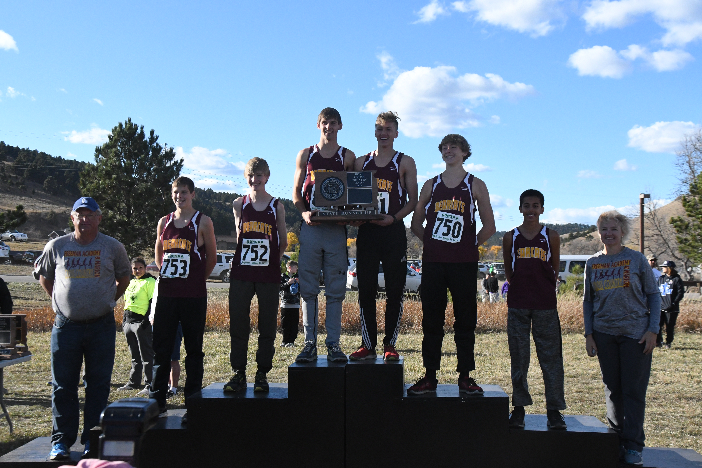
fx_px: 877
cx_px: 351
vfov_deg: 29.9
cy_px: 234
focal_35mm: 45
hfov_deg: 43.6
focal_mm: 30
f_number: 8
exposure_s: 1/4000
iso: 2500
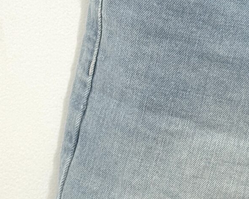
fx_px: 1209
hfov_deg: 11.5
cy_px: 51
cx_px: 325
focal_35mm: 164
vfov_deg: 9.4
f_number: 1.78
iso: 80
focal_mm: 6.76
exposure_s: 1/120
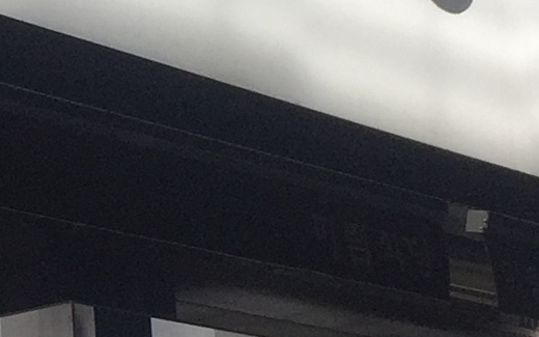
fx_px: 2835
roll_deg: +1.6
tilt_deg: +10.1
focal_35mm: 193
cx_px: -310
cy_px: 313
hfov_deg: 10.4
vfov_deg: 6.8
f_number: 2.2
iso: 32
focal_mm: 4.15
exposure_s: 1/120
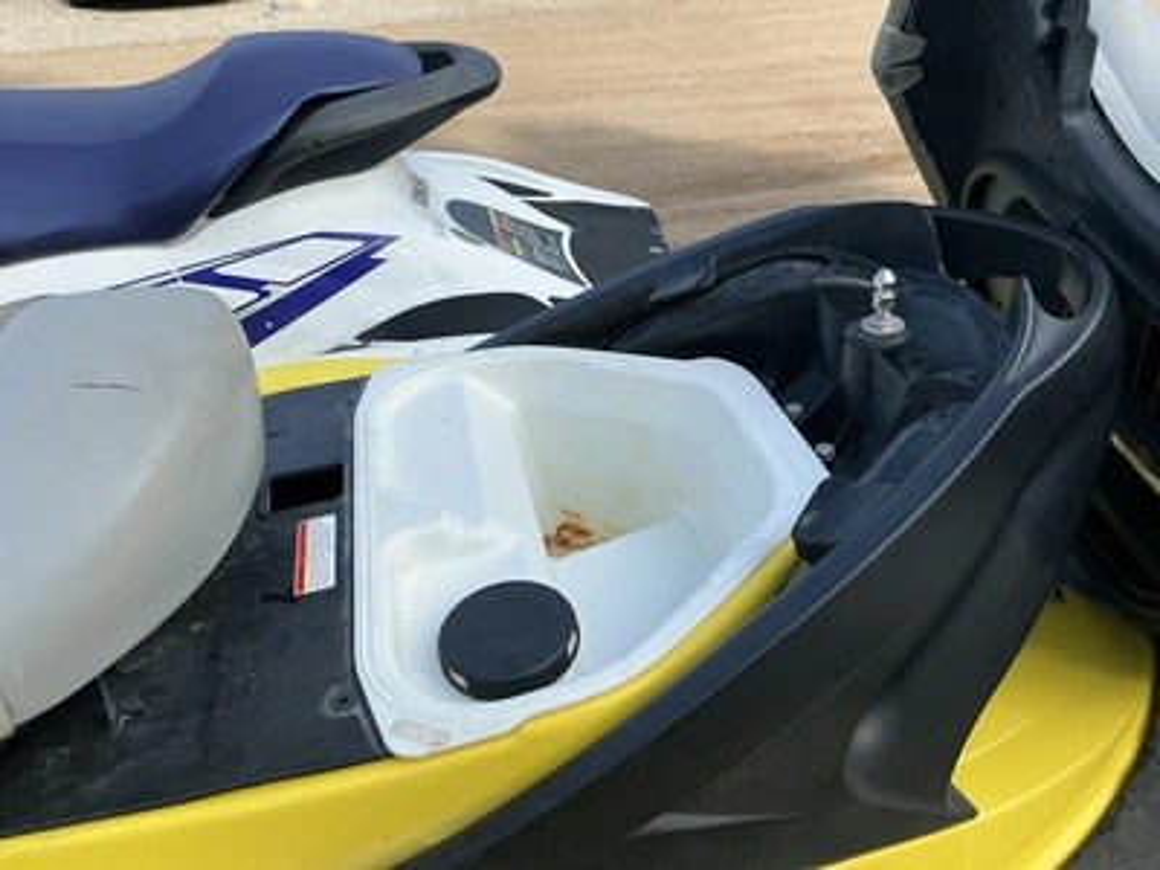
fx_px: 938
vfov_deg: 49.7
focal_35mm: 28
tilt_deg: -33.4
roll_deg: -0.8
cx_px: 580
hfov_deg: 63.4
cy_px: 435
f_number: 1.8
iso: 25
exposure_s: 1/997
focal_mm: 3
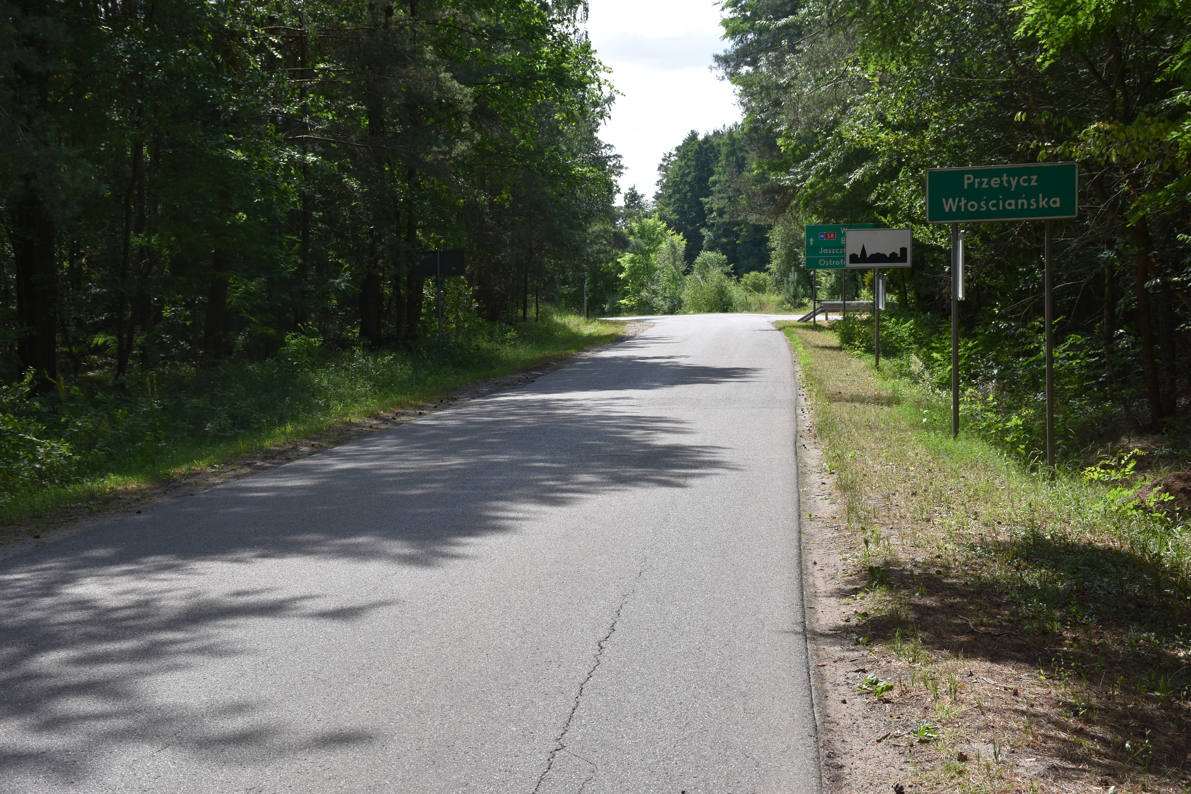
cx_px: 596
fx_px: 1737
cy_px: 397
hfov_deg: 37.9
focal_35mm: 52
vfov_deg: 25.8
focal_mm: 35
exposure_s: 1/500
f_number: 8
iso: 360
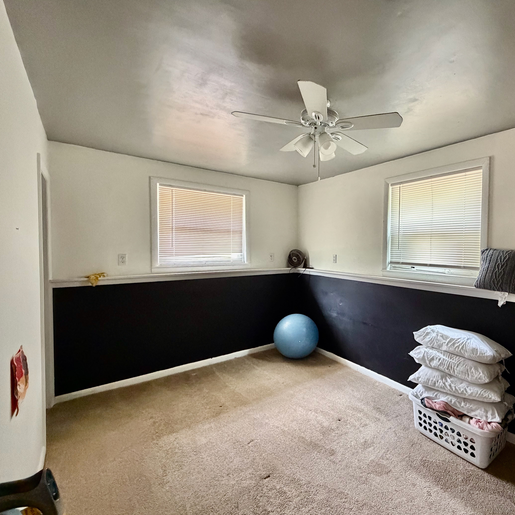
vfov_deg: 84.0
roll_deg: -1.0
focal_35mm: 17
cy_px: 255
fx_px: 286
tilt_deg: -1.4
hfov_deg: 80.9
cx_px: 347
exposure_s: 1/60
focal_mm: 2.22
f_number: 2.2
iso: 800
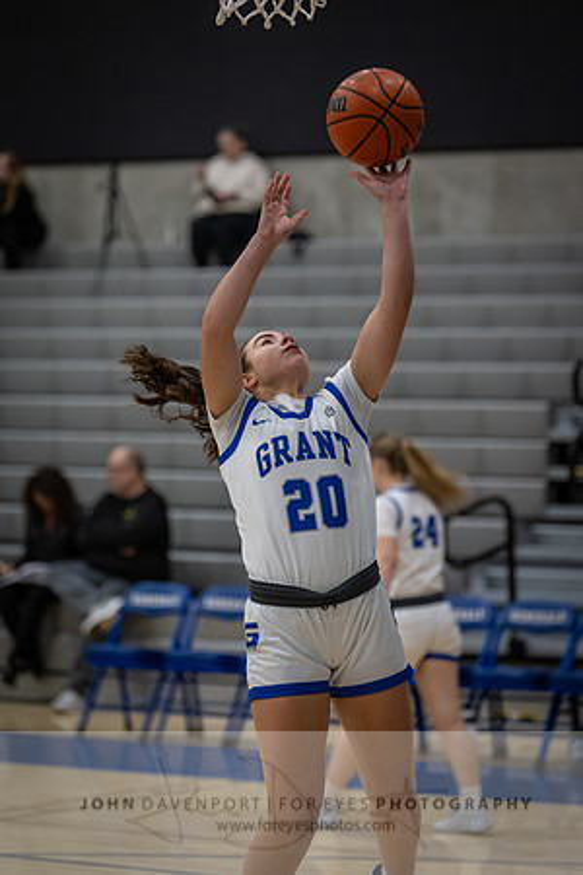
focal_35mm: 135
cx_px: 292
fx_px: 3279
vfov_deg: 15.2
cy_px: 438
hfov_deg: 10.2
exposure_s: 1/640
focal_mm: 135
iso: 2500
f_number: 2.8
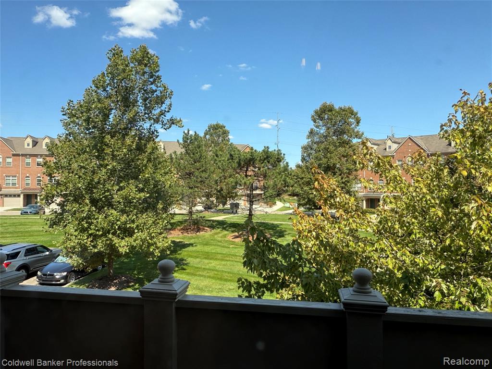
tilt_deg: +0.1
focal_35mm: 24
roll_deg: -0.7
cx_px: 246
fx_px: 341
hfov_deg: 71.6
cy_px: 184
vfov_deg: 56.8
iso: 40
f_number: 2.2
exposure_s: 1/975
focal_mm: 2.22
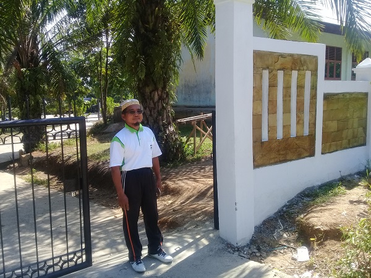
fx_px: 332
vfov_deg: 45.4
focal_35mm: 31
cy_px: 139
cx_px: 186
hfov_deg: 58.4
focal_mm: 3.3
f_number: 2.2
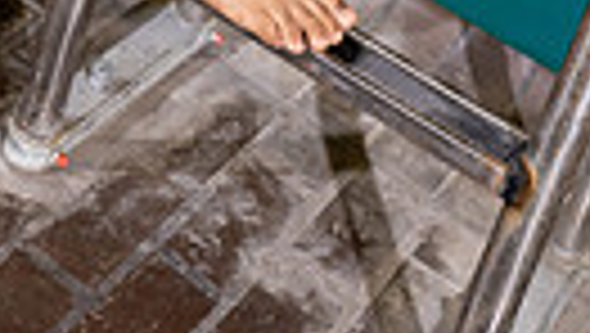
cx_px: 189
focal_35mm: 101
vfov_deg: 9.9
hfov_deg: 21.0
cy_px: -576
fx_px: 1582
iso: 1000
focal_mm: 28
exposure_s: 1/250
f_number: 5.6
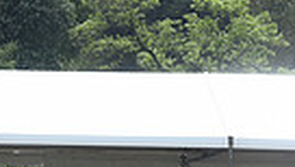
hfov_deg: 5.0
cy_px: 111
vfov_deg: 2.9
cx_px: -306
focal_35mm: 423
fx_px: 3314
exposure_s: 1/1250
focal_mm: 95
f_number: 4.5
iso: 220
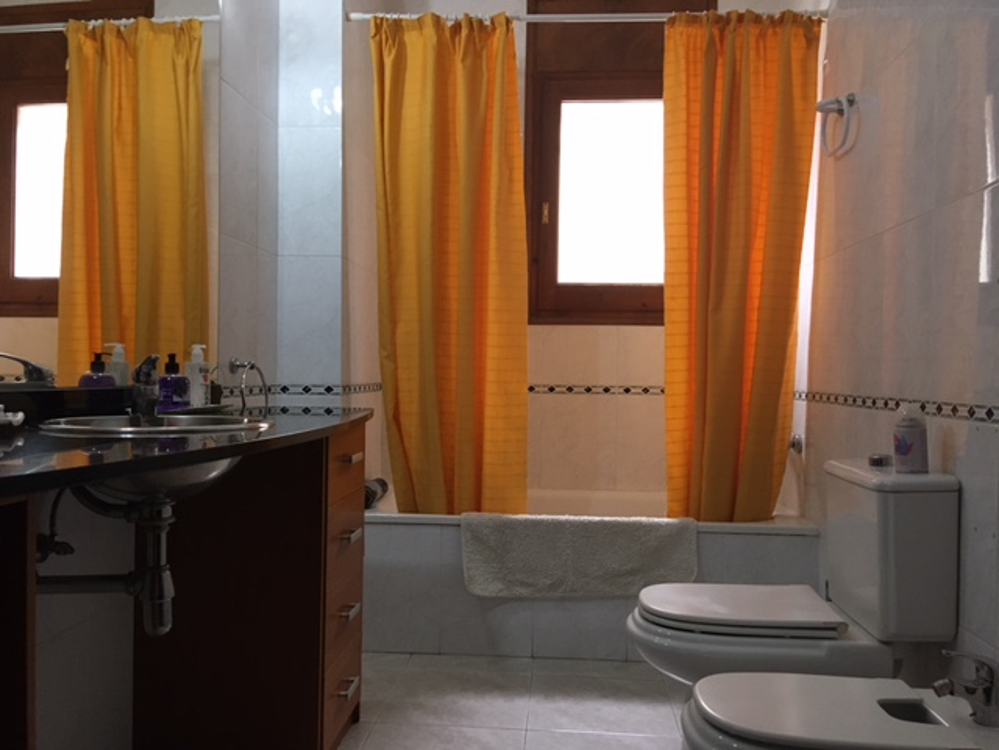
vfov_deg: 48.2
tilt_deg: +0.3
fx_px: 837
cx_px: 500
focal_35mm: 29
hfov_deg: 61.7
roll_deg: +0.8
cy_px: 375
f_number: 2.2
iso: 160
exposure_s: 1/33
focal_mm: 4.15
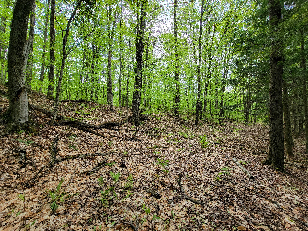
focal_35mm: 13
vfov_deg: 89.9
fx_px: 116
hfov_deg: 106.2
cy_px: 116
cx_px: 154
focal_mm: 2.2
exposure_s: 1/200
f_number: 2.2
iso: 50
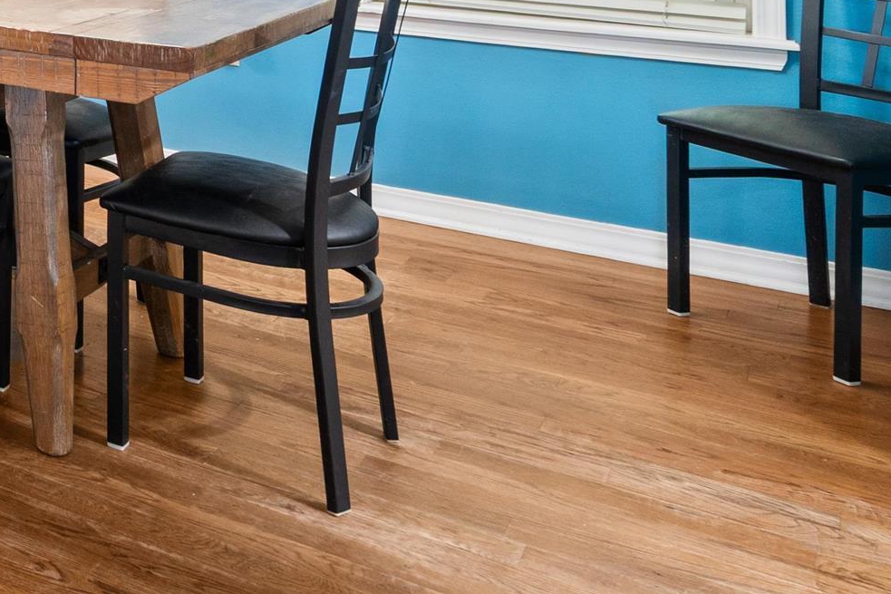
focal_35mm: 52
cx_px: -310
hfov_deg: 29.6
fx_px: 1276
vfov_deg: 23.3
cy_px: -171
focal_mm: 11
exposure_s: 2
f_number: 9
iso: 250
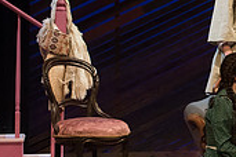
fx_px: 1894
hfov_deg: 7.0
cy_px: 14
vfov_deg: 4.8
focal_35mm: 289
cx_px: 381
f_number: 4
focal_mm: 85
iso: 4000
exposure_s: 1/320
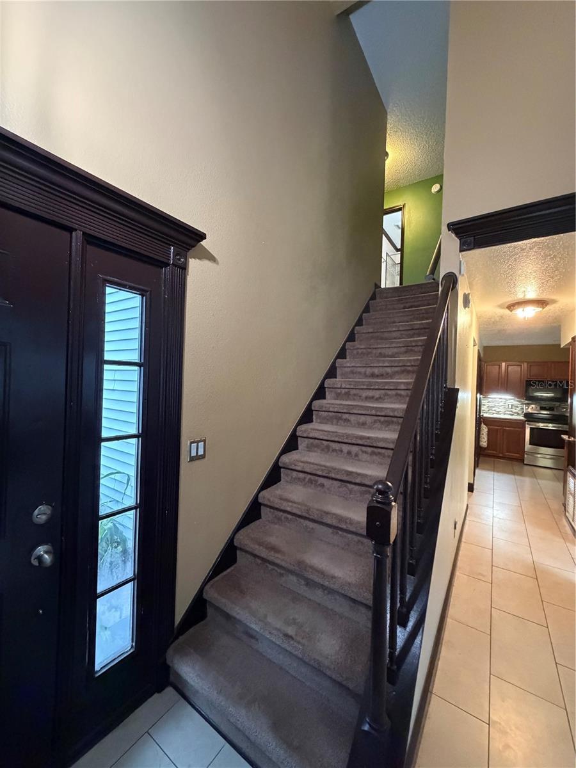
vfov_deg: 102.1
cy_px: 384
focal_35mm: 14
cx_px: 288
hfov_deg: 85.7
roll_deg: -2.3
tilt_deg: +0.0
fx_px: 311
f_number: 2.2
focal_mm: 2.22
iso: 1000
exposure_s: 1/60
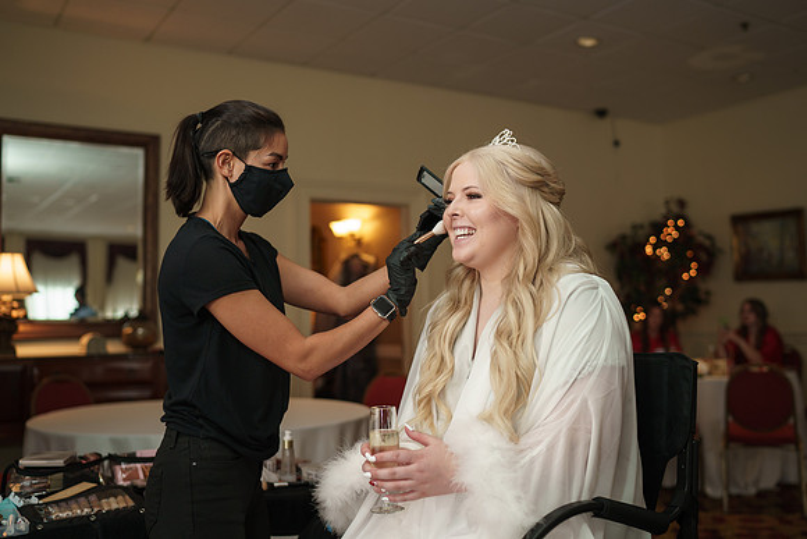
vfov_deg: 36.3
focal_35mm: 37
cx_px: 422
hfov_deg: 52.4
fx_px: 820
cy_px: 257
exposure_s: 1/200
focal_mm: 35
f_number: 2
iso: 400
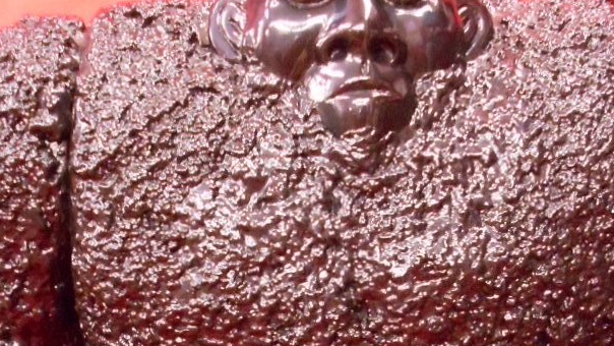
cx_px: 353
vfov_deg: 15.1
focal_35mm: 75
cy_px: 498
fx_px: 1221
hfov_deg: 28.2
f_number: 3.2
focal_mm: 4.6
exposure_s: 1/20
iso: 800
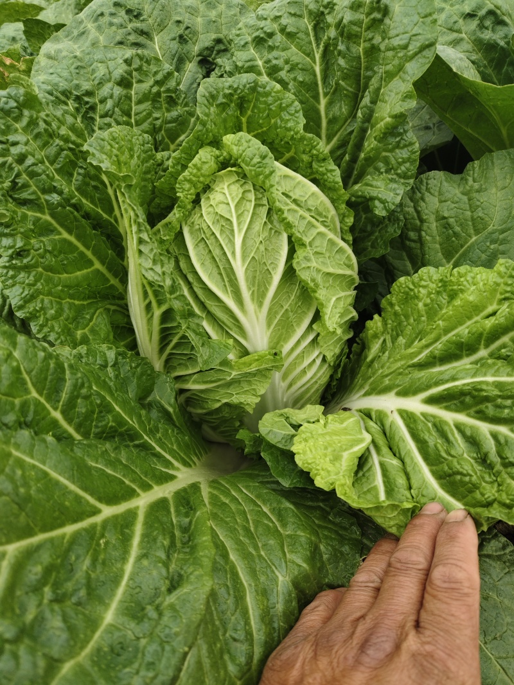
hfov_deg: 58.9
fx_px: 455
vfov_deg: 73.9
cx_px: 257
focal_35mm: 23
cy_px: 342
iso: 50
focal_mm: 5.56
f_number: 1.88
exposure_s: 1/113
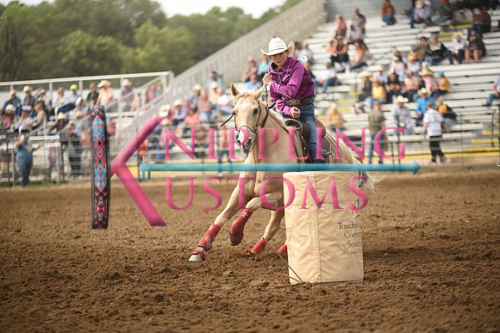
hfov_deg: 13.7
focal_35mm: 150
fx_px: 2084
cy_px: 166
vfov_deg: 9.2
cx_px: 250
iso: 500
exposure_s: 1/4000
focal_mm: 150
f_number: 2.8
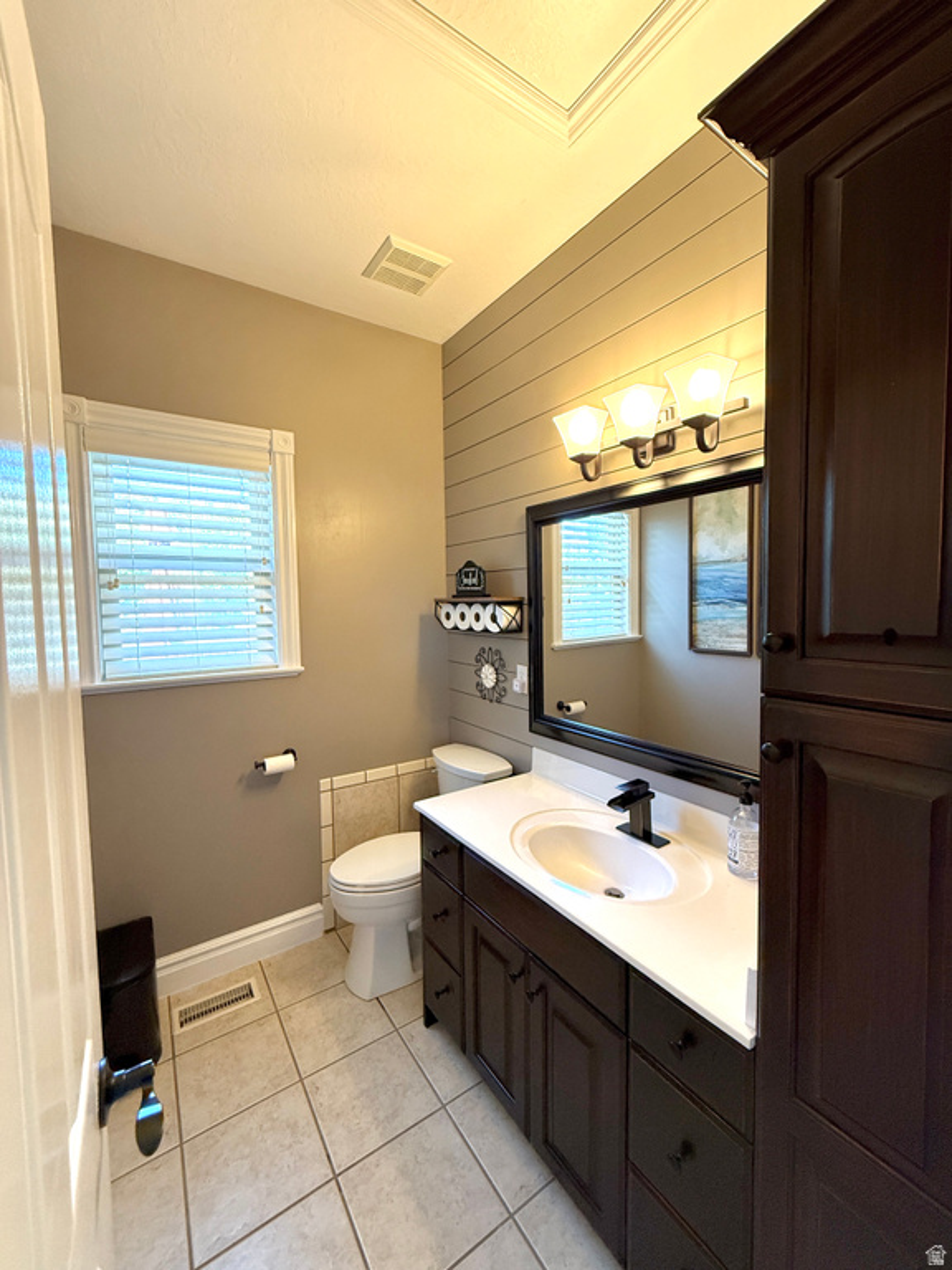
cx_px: 476
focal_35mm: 14
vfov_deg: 102.1
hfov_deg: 85.7
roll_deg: +0.7
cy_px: 635
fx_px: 513
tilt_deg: -3.7
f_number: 2.2
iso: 400
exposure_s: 1/120
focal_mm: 2.22
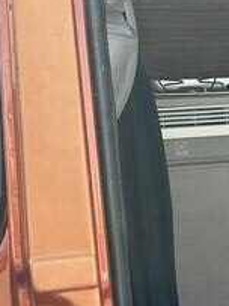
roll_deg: +0.2
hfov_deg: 12.4
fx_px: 936
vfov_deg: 18.5
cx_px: 447
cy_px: 210
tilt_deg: -14.4
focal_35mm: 106
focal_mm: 6.86
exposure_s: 1/477
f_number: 1.78
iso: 80
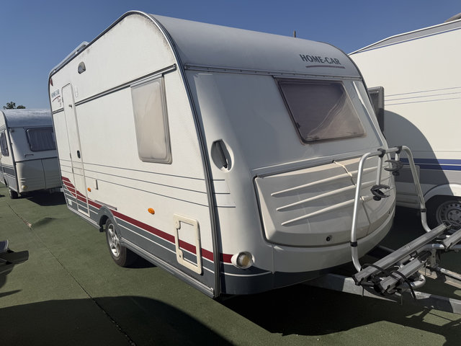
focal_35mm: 24
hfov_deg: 71.6
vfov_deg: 56.8
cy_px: 173
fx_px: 320
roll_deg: +2.2
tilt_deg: -7.8
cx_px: 230
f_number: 1.78
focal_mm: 6.76
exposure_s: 1/11905
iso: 80
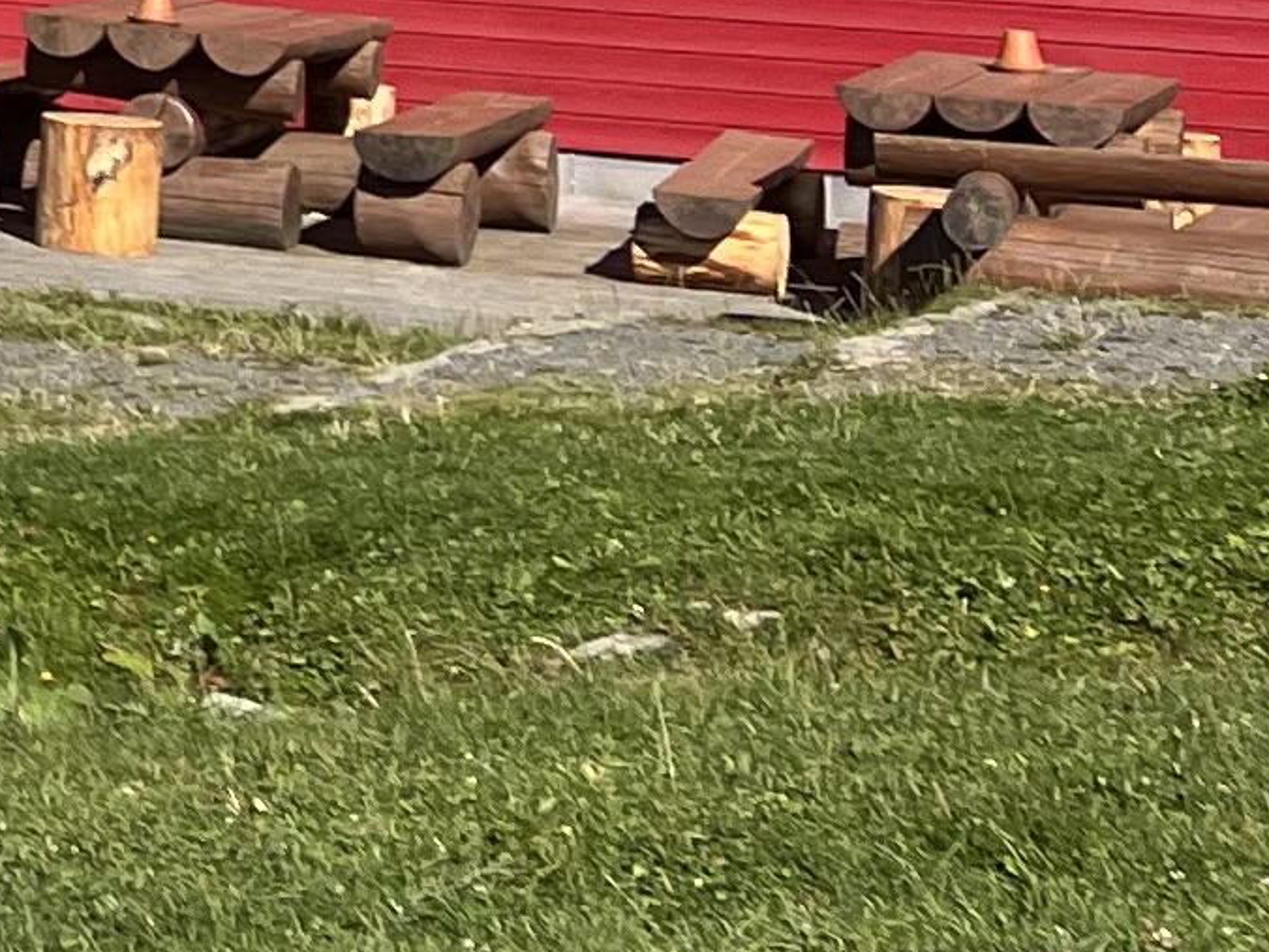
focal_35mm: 155
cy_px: -672
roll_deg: -2.5
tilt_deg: +2.1
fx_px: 5682
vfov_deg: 9.2
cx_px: -1738
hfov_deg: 10.9
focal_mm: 5.7
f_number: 1.5
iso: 50
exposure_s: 1/3968
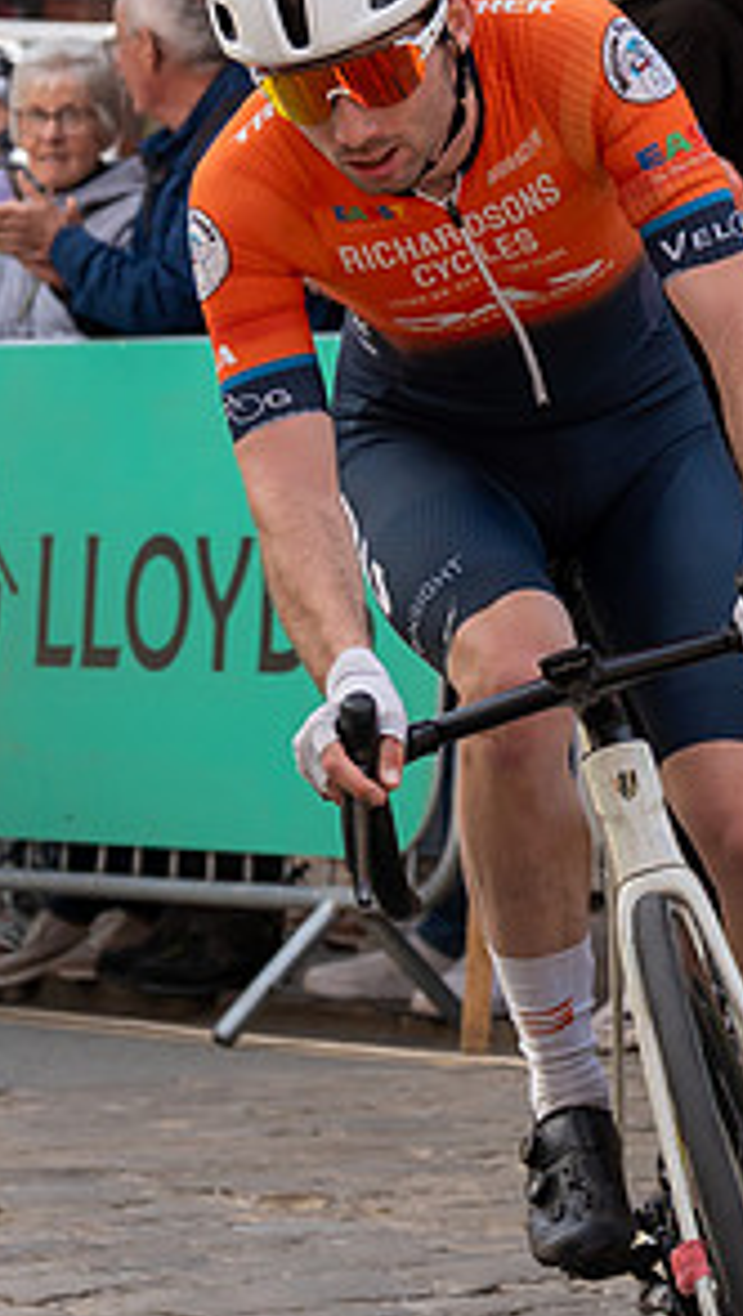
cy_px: -179
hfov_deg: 4.0
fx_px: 10757
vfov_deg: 7.0
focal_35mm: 308
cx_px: 343
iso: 250
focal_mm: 70
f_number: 5
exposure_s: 1/1000
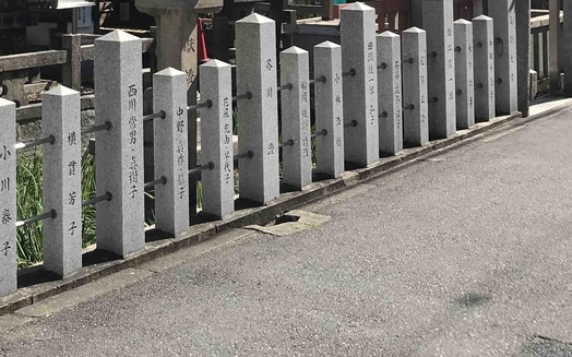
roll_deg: +1.3
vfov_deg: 18.1
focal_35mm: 68
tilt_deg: +1.4
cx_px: 104
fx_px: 1060
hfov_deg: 29.4
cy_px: -73
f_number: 1.8
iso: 20
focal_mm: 3.99
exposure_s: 1/1742
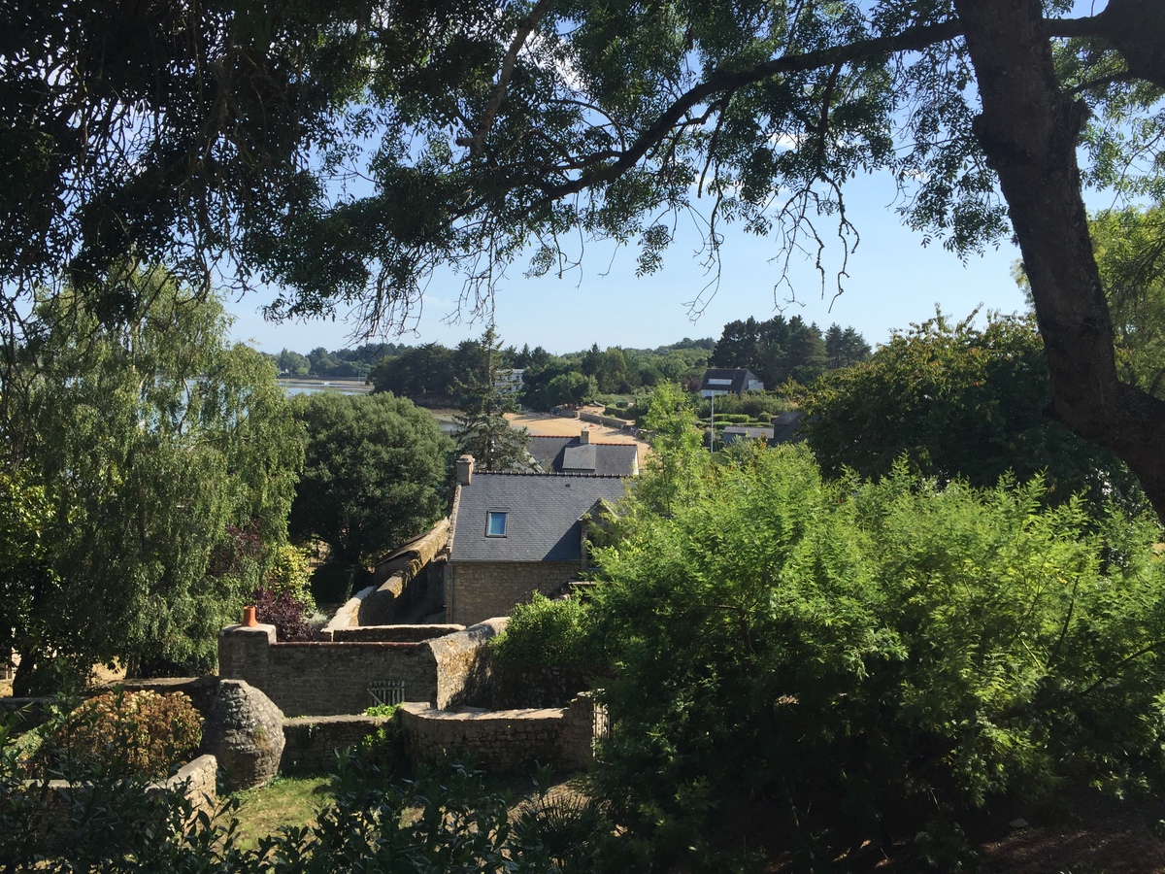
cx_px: 582
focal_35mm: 29
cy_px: 437
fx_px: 976
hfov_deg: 61.7
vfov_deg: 48.2
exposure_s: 1/1522
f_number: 2.2
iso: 32
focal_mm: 4.15
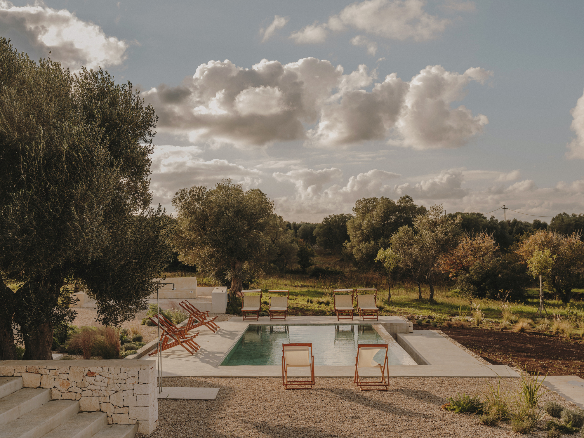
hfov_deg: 37.5
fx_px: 860
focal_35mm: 51
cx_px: 292
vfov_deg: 28.6
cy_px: 219
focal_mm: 64
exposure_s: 1/80
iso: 100
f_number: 10
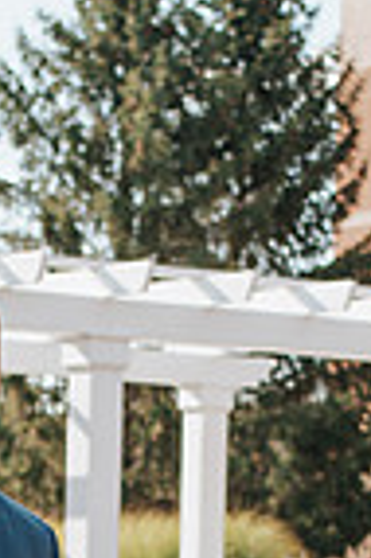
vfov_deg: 12.1
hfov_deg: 8.3
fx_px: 2557
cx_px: 10
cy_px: 757
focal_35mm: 165
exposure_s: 1/1250
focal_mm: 35
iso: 110
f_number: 2.8
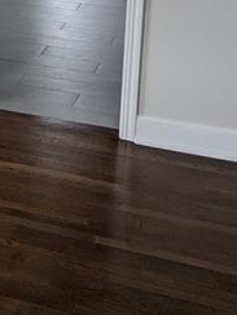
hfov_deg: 16.3
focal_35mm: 85
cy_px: -30
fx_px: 776
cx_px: -80
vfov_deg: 21.8
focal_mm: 4.38
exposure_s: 1/159
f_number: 1.73
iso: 45
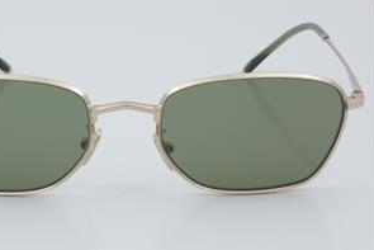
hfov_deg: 18.3
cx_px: 126
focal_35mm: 112
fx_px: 1161
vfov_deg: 12.3
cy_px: 123
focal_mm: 55
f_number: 32
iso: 100
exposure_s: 1/4
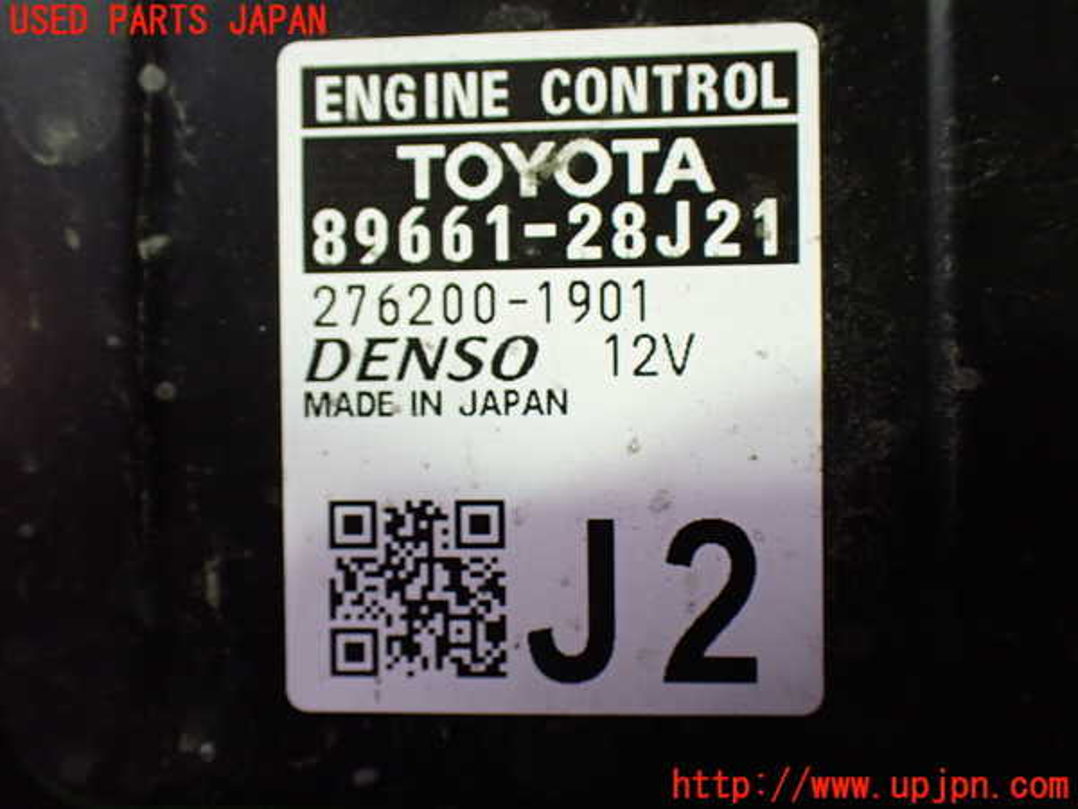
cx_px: 539
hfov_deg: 45.8
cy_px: 404
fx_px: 1277
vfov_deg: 35.1
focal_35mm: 41
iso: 800
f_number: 2.8
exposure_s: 1/50
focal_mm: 7.31
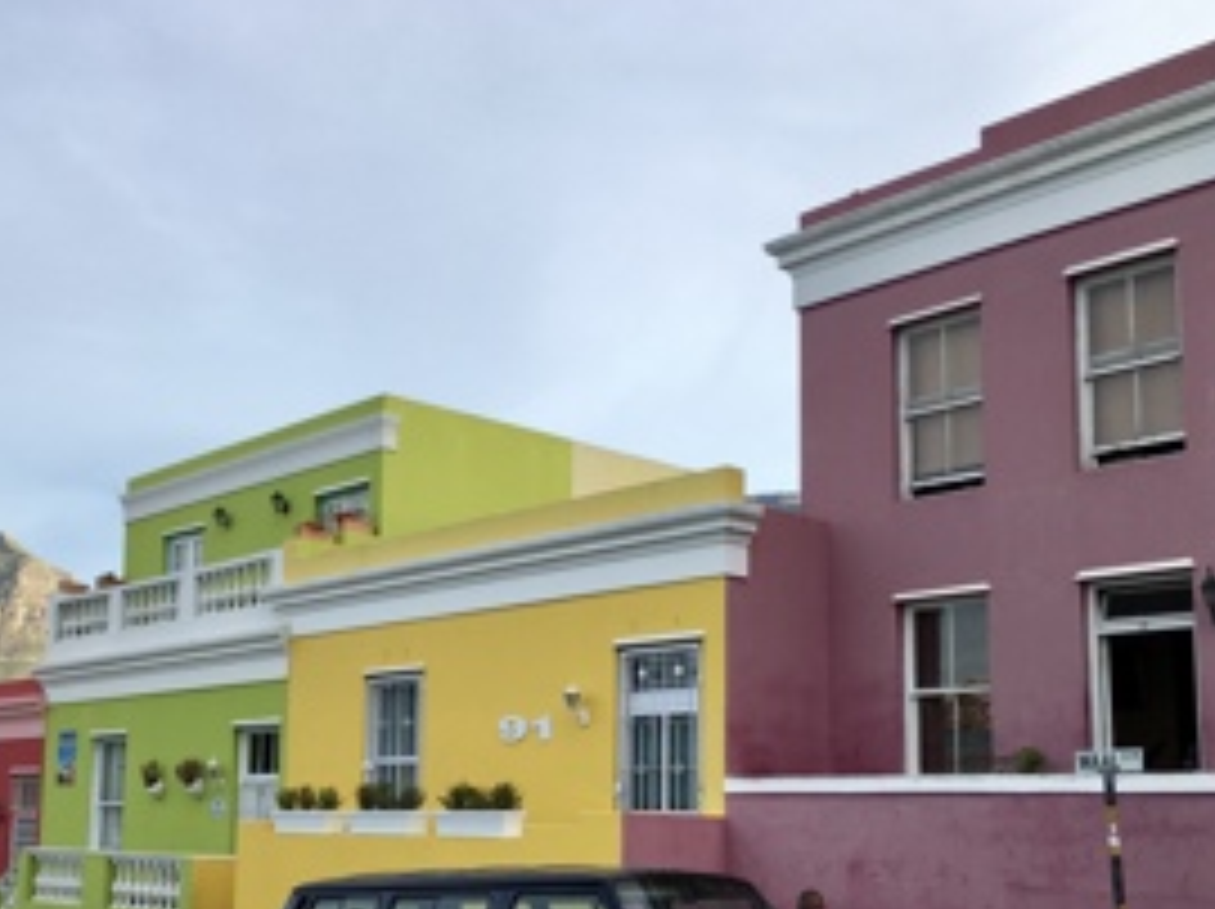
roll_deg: -0.6
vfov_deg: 33.2
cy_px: 630
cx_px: 392
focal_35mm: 43
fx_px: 1508
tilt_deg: +7.7
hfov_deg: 43.2
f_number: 2.2
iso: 25
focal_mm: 4.15
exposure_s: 1/545
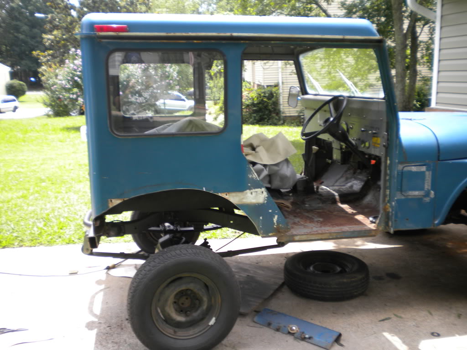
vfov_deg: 40.7
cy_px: 175
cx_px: 234
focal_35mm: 35
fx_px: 472
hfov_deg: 52.6
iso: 80
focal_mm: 6.3
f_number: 3.1
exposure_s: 1/228
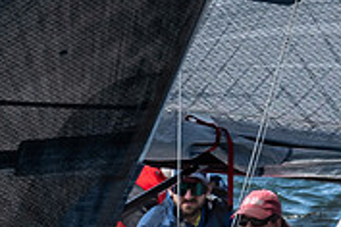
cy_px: 148
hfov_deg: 1.8
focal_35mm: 1174
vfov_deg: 1.2
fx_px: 11120
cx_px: 160
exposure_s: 1/1250
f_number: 6.3
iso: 200
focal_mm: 140
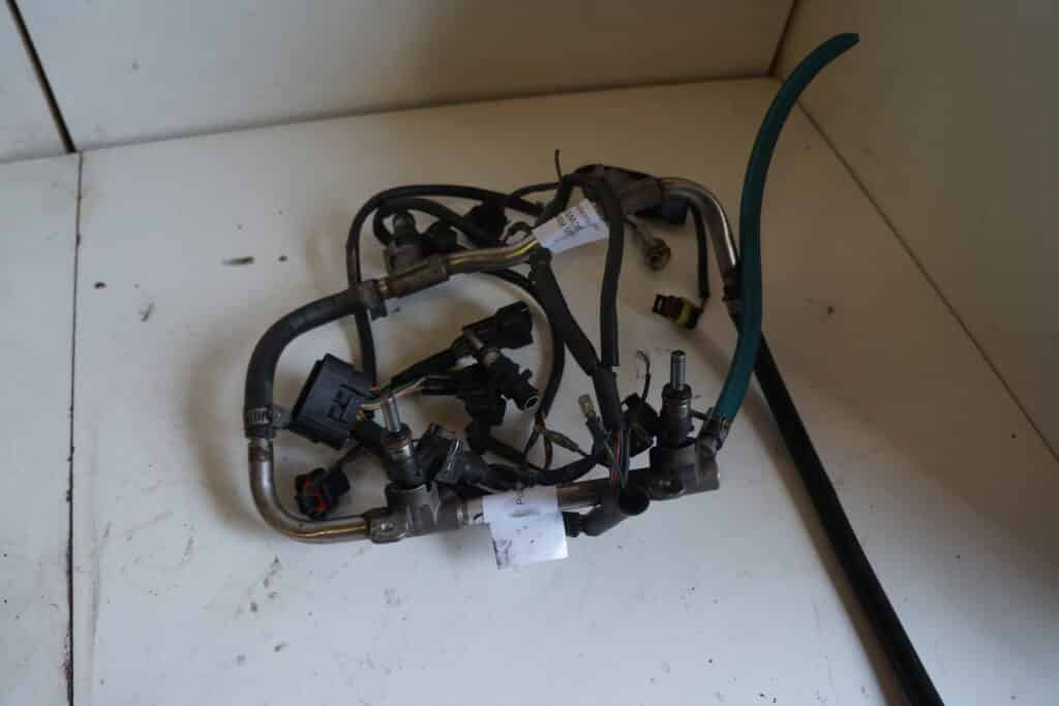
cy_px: 353
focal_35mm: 27
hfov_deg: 67.4
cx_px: 530
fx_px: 794
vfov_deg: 47.9
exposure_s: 1/60
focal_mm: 18
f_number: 3.5
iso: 125
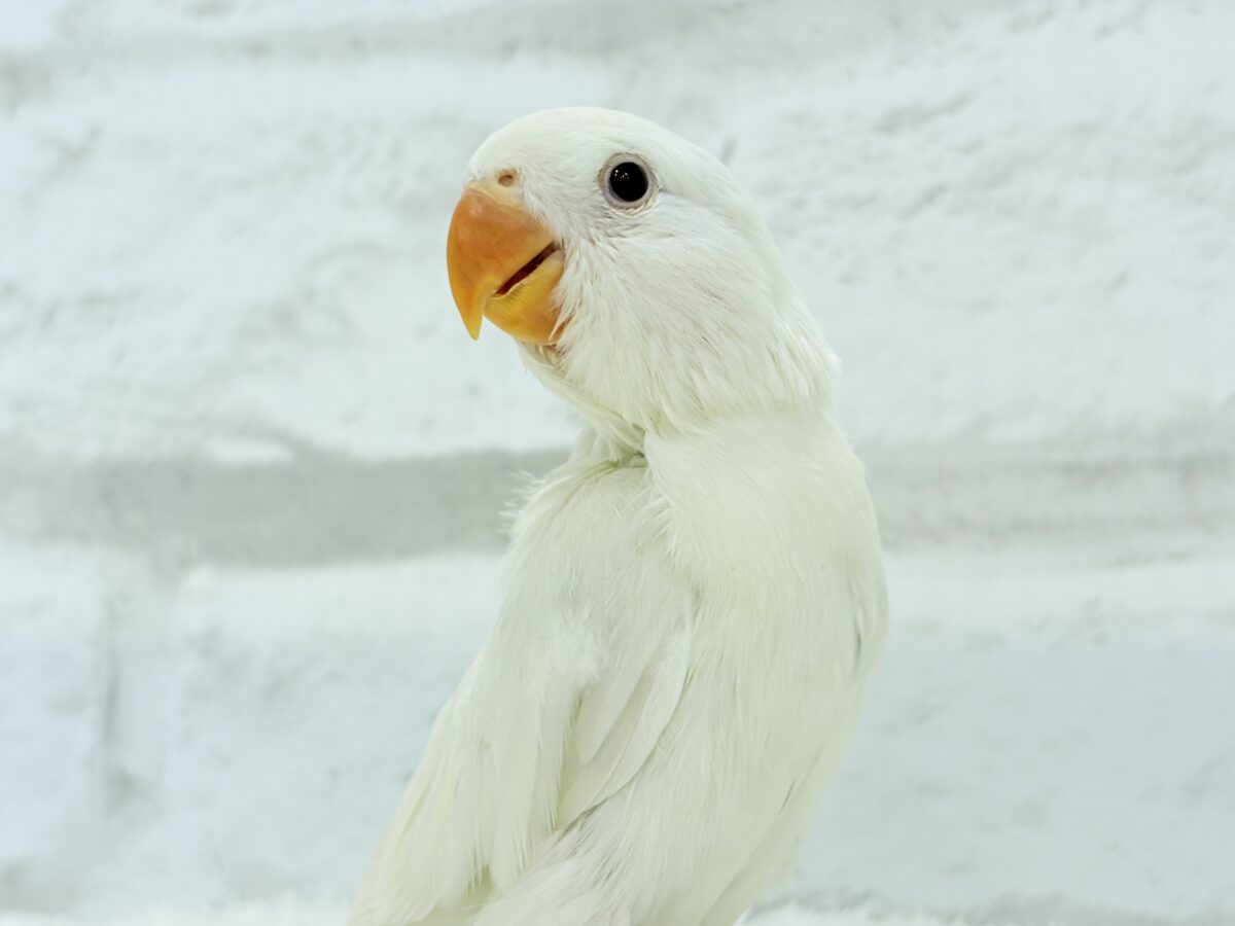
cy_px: 463
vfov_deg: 28.0
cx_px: 618
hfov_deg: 36.8
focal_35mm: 52
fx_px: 1855
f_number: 1.6
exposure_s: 1/100
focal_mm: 5.96
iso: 64
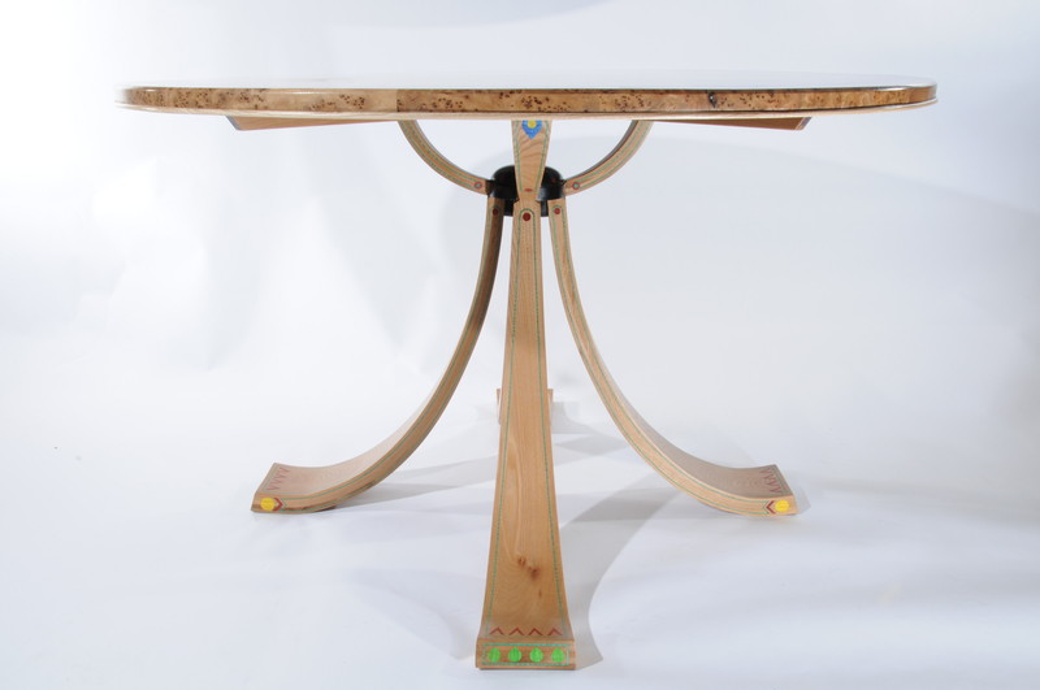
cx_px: 520
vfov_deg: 39.9
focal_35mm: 33
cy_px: 345
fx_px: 952
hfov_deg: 57.3
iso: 200
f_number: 25
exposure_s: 1/60
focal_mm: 22
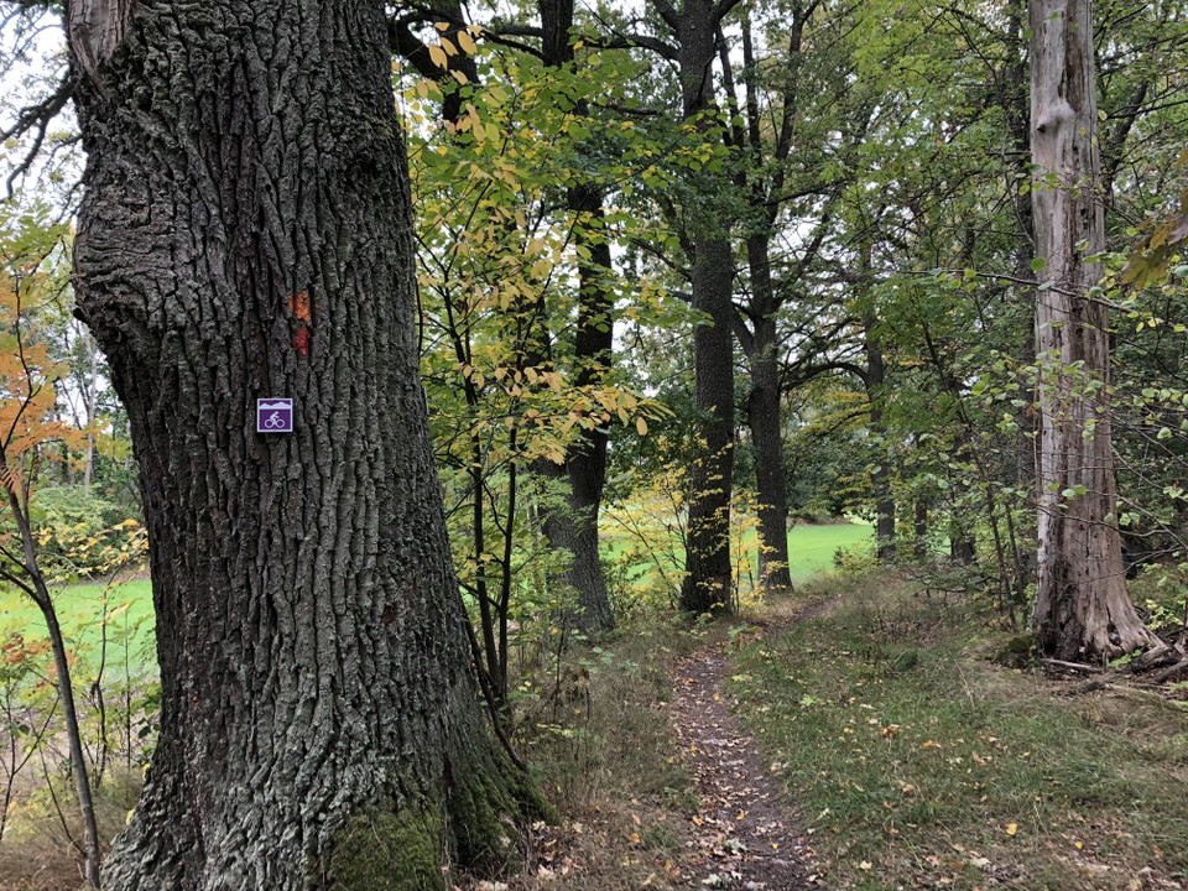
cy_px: 446
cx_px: 594
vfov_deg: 49.7
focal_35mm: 28
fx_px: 961
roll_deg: -0.3
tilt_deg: +3.6
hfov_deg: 63.4
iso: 40
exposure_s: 1/120
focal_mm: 3.99
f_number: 1.8
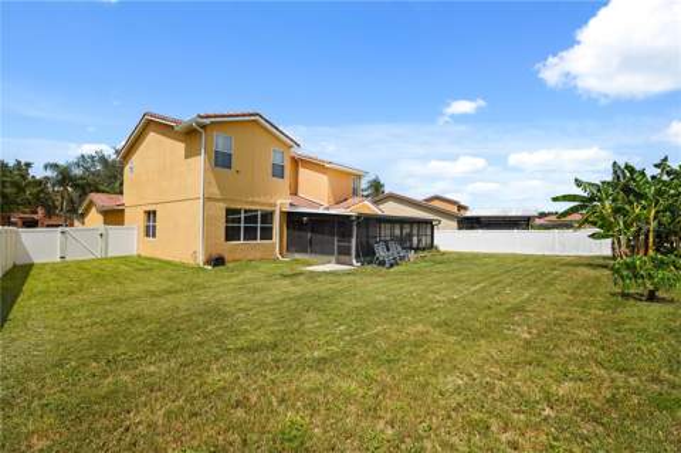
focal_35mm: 16
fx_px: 302
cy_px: 226
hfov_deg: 96.8
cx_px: 340
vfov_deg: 73.6
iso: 200
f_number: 6.3
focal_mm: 16
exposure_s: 1/1000
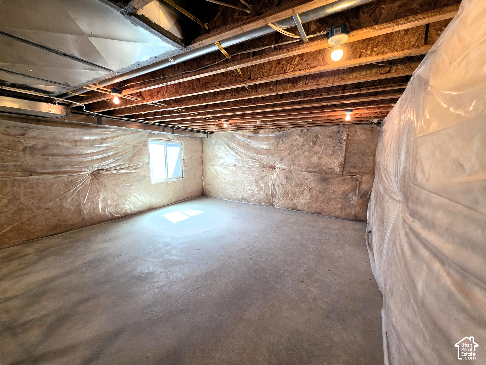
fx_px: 183
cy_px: 182
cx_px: 243
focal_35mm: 13
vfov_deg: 89.9
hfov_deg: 106.2
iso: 100
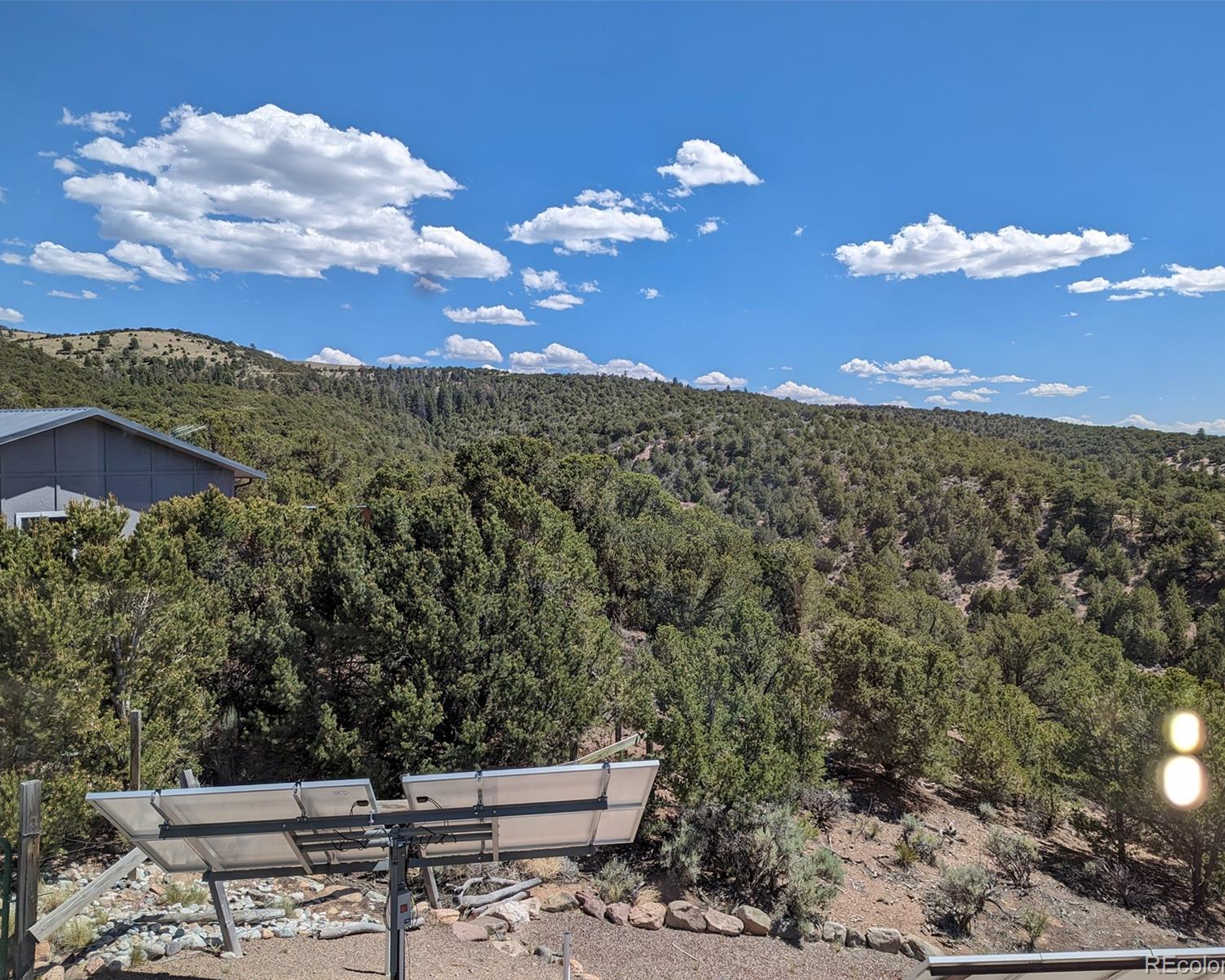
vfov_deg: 56.8
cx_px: 625
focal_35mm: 25
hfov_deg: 68.1
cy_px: 490
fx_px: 906
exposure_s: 1/1825
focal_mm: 6.81
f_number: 1.85
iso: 47
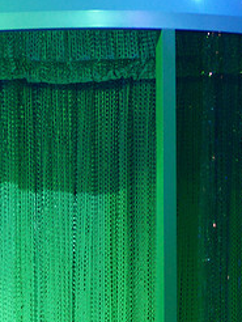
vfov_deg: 6.5
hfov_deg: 4.9
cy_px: 270
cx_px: 53
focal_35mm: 306
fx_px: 2847
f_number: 4.5
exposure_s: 1/25
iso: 1600
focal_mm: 90
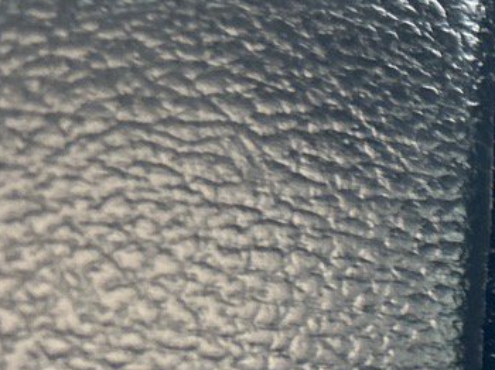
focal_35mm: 119
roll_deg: +2.1
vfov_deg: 12.2
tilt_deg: -32.2
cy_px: 439
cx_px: 1034
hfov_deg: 13.7
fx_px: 1701
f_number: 1.5
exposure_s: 1/121
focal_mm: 5.7
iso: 100
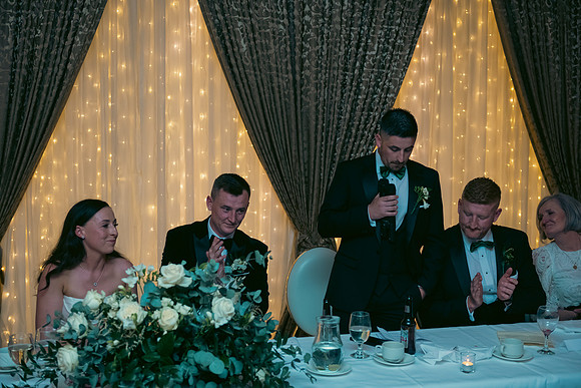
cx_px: 290
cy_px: 194
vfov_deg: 27.0
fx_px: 807
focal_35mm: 50
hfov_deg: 39.6
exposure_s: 1/160
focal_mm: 50
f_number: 3.5
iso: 800
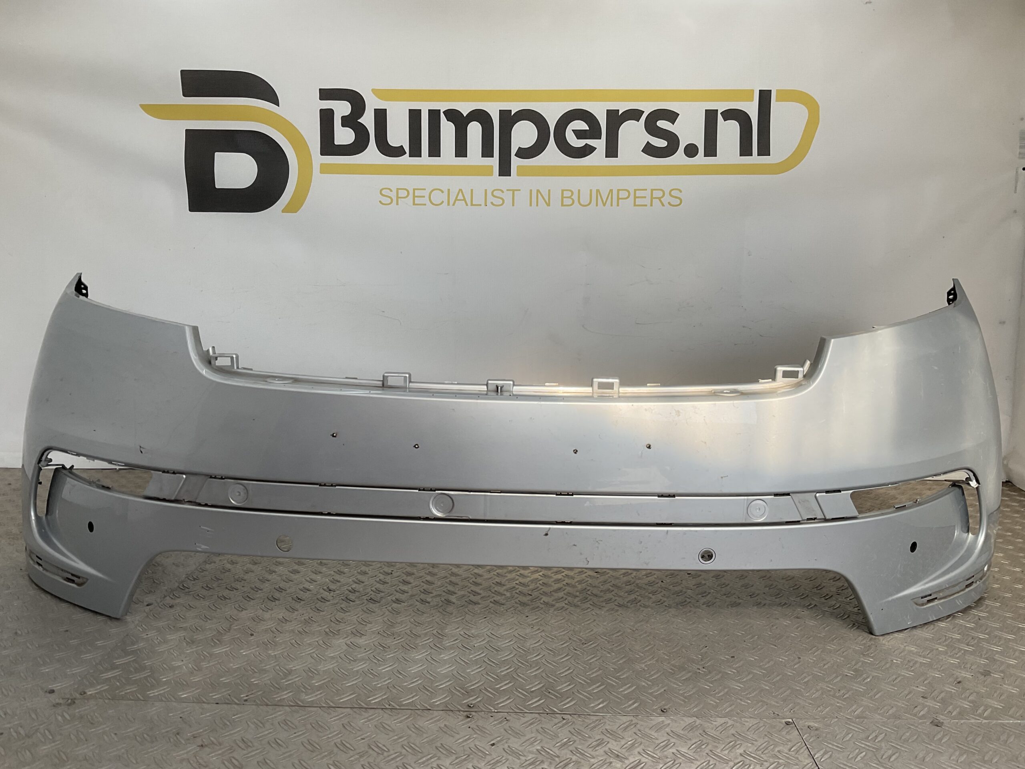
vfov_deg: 48.2
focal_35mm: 29
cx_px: 512
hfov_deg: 61.7
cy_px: 384
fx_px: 859
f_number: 1.8
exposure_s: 1/454
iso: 16
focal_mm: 3
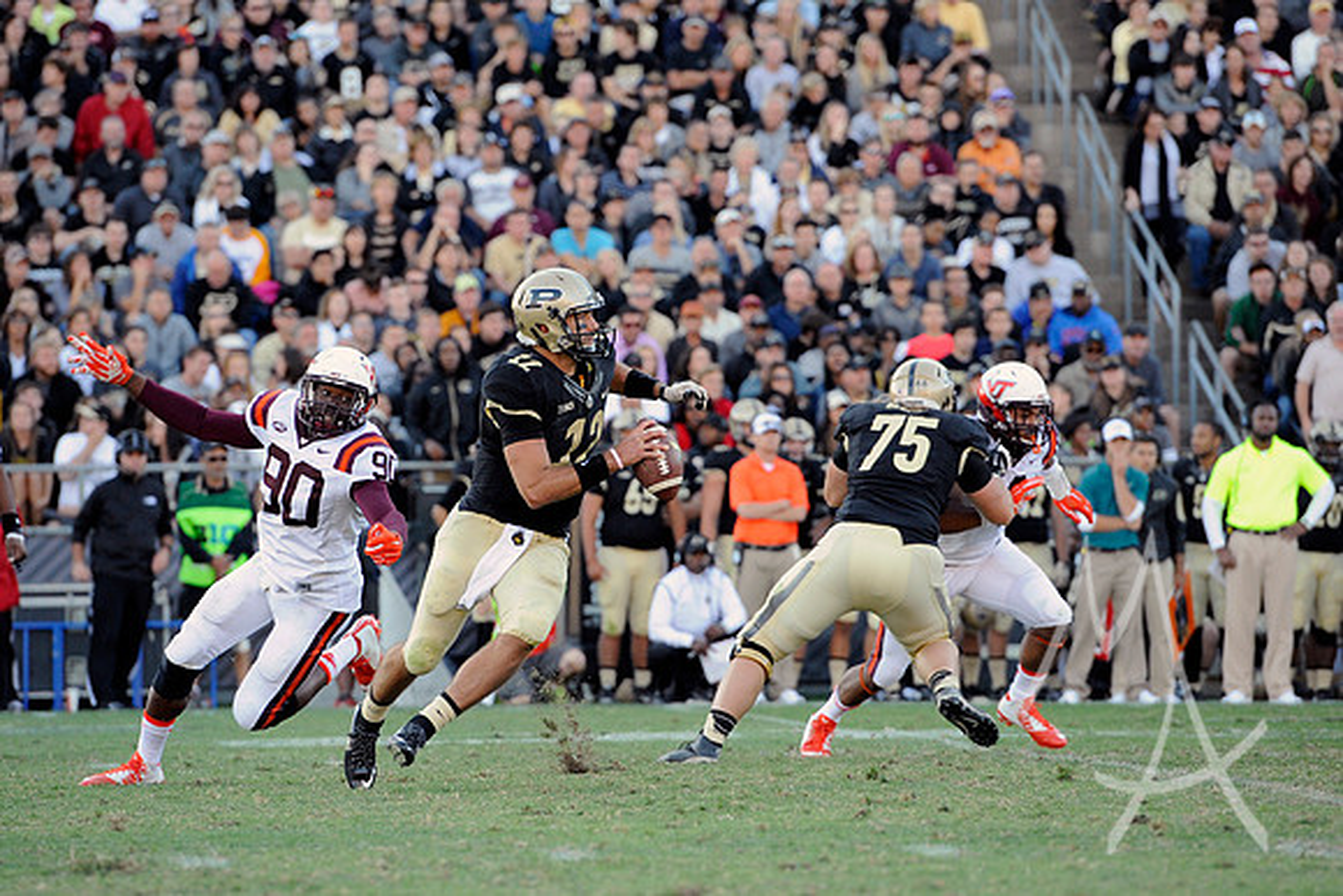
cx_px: 672
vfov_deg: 6.9
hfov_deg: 10.3
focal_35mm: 200
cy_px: 448
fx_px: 7463
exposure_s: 1/1000
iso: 1600
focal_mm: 200
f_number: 4.5
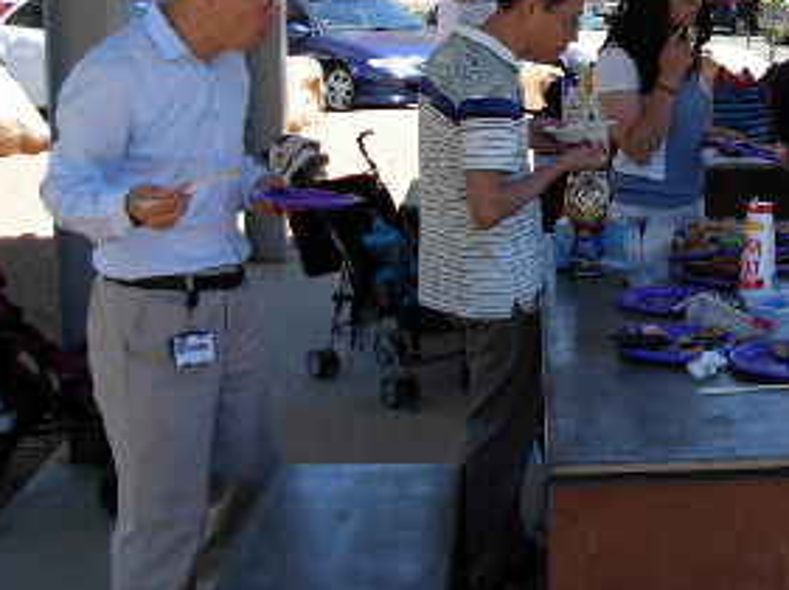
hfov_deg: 29.1
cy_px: 115
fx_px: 1480
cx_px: 646
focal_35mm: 65
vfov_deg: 22.2
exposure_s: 1/395
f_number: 2.9
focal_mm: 6.3
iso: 79
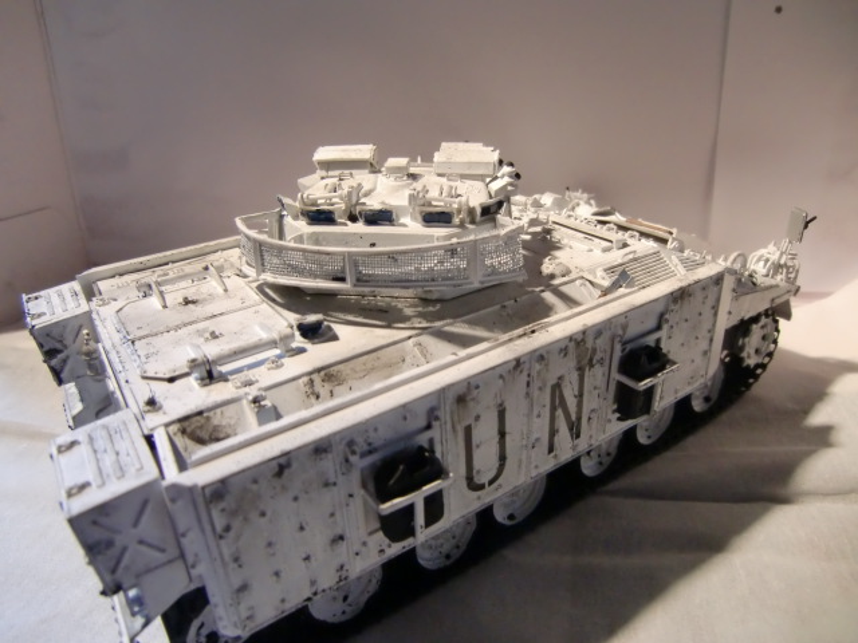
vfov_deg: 56.8
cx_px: 429
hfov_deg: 71.6
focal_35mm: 24
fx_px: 595
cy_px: 322
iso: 320
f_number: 3.2
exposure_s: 1/60
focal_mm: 4.3
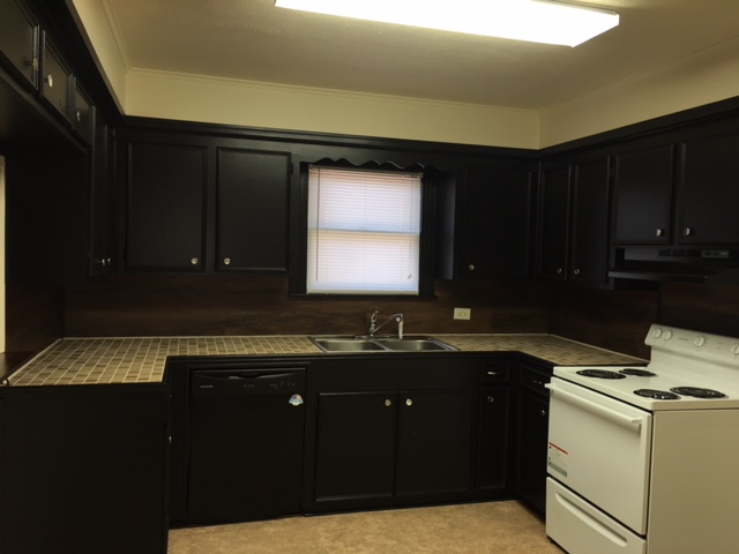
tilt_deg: -1.4
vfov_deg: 48.2
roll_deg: -2.9
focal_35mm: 29
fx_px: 619
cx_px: 370
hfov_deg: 61.7
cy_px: 277
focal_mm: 4.15
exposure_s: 1/30
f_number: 2.2
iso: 32
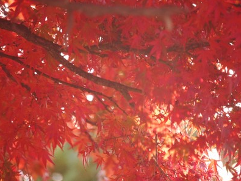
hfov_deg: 6.0
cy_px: 90
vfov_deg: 4.5
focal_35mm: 328
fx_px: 2283
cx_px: 135
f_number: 5.6
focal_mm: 200
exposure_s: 1/50
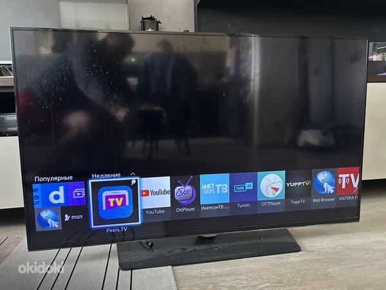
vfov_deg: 53.1
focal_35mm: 26
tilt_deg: -6.9
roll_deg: +1.9
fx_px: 290
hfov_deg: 67.3
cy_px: 145
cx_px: 193
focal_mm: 5.7
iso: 640
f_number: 1.5
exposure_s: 1/40
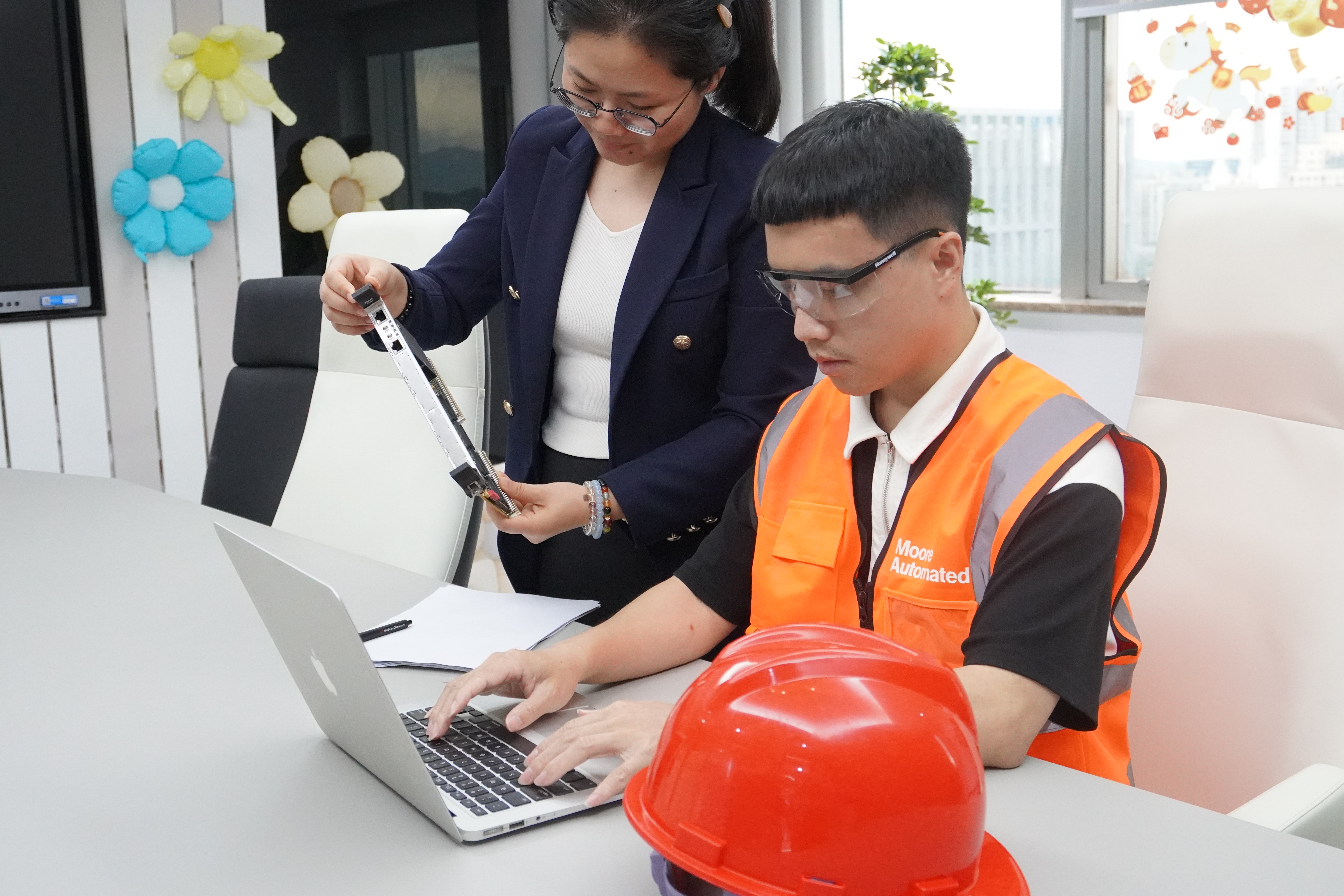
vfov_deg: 32.6
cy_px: 406
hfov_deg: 47.4
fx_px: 1531
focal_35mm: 41
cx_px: 726
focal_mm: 24
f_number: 4
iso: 4000
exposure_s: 1/160
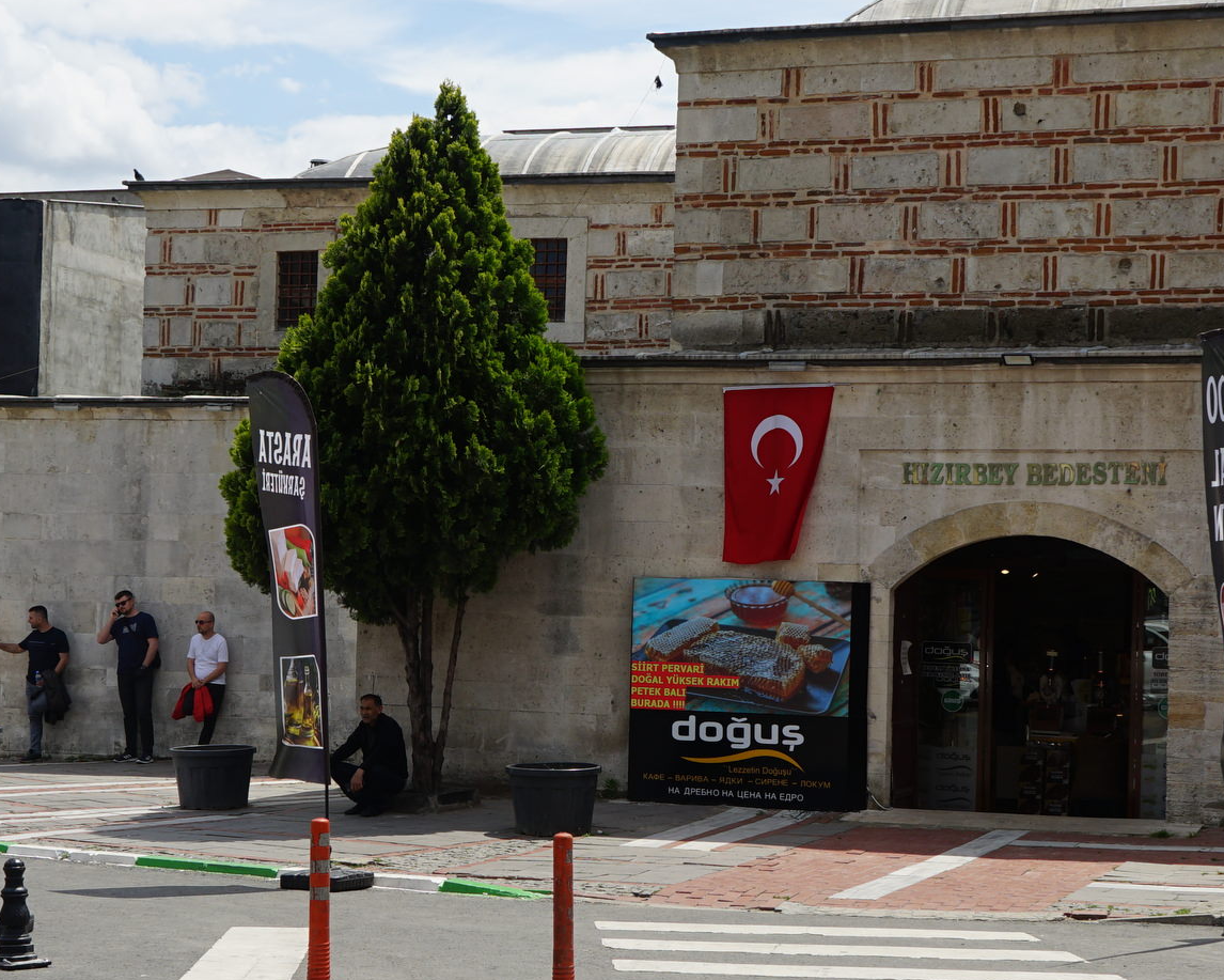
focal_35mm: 57
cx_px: 602
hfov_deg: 33.0
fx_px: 2065
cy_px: 387
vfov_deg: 26.6
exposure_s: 1/320
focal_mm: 29
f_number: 8
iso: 100
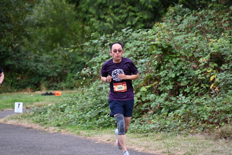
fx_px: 1289
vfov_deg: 6.9
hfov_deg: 10.3
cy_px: 78
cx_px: 116
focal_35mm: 200
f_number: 6.3
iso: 640
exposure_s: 1/250
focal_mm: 200
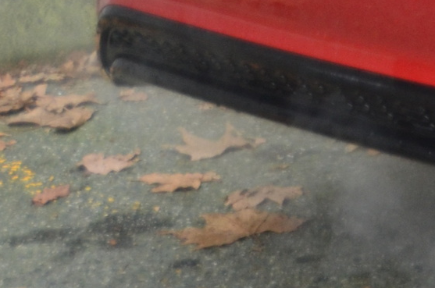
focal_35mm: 281
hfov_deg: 6.8
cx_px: 1172
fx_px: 3389
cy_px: -147
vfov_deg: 4.8
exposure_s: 1/100
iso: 400
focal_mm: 32
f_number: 5
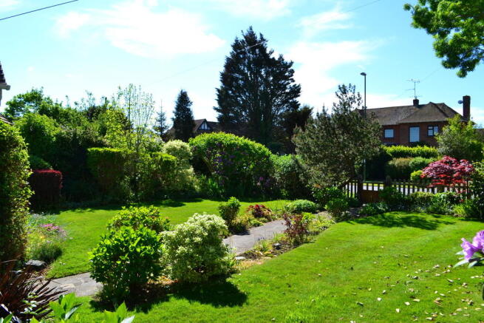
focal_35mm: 27
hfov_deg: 67.4
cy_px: 162
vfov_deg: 48.0
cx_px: 242
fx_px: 363
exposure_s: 1/320
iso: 400
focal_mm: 18
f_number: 10
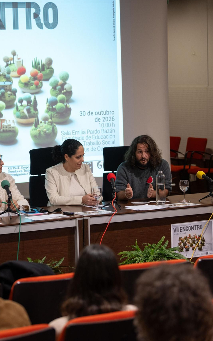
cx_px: 49
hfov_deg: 12.1
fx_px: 1004
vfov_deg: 19.3
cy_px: 170
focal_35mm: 108
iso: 800
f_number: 2.8
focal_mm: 70
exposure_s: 1/125
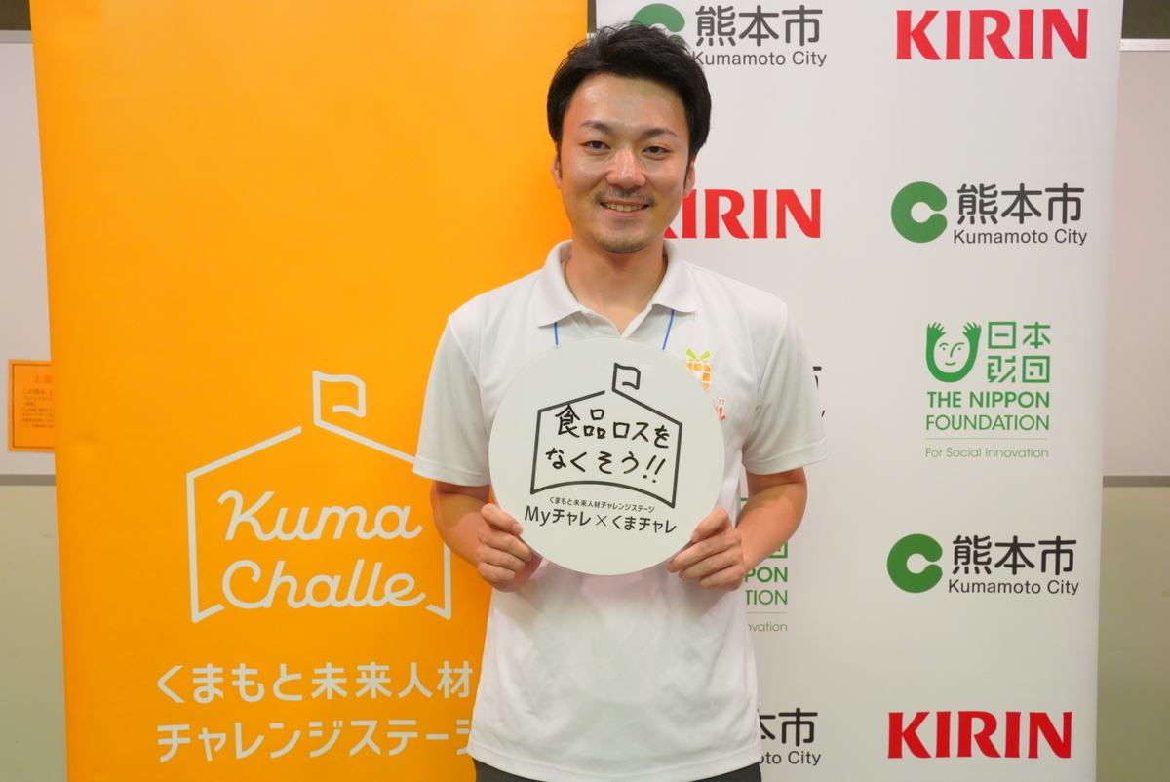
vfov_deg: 40.0
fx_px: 1073
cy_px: 391
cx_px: 585
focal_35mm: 33
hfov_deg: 57.2
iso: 8000
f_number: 6.3
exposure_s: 1/200
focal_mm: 33
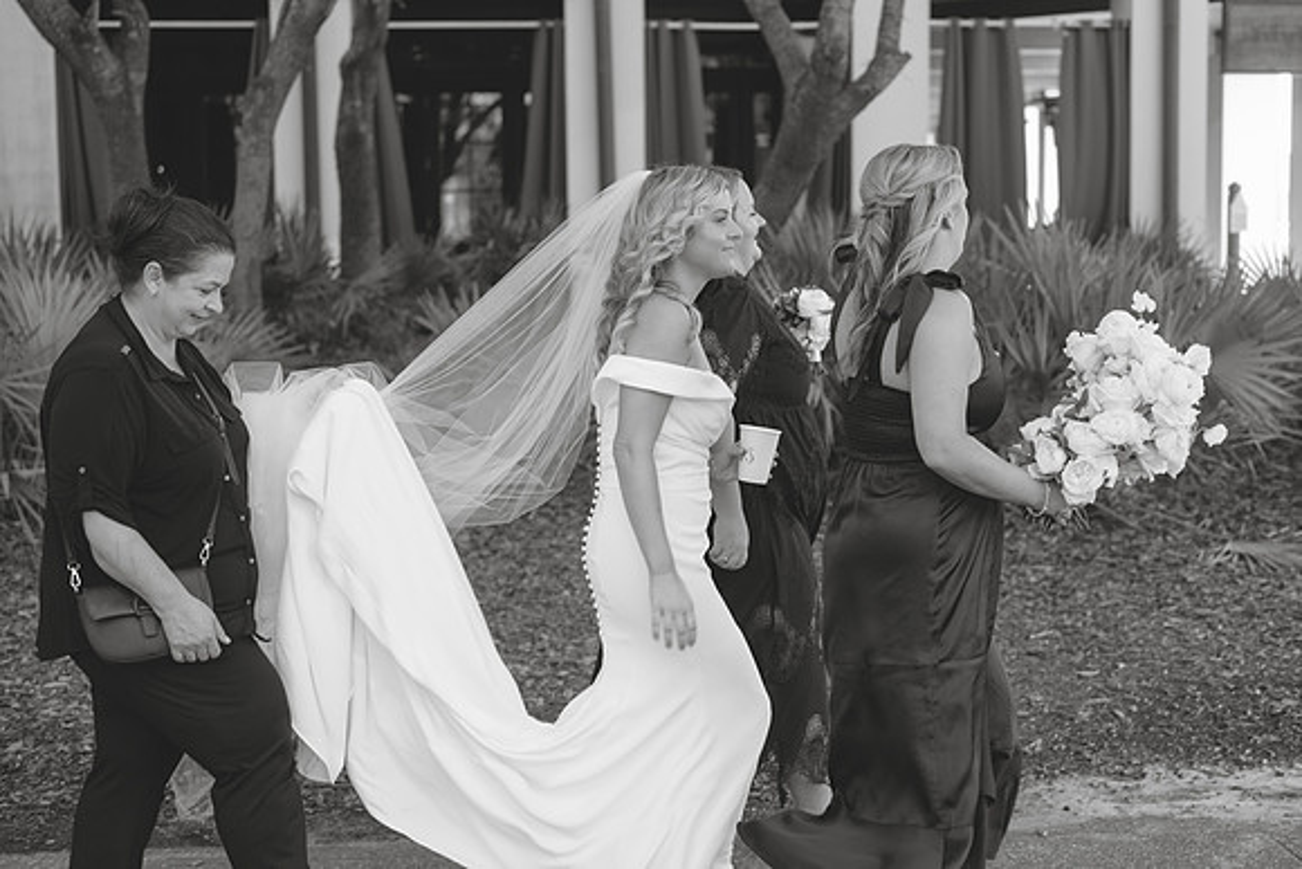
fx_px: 1809
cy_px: 434
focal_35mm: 50
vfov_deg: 27.0
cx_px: 651
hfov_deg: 39.6
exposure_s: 1/320
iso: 400
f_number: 2.8
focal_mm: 50
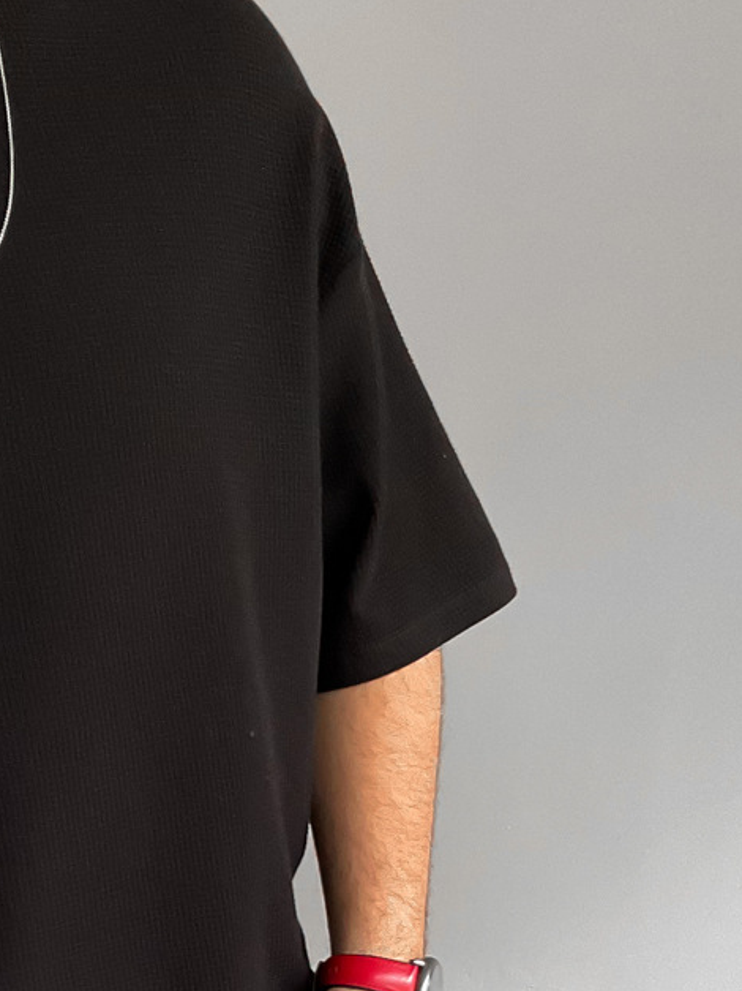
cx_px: 41
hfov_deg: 19.4
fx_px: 2116
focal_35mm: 74
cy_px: 1032
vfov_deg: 24.9
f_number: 1.8
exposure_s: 1/60
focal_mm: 3
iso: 125
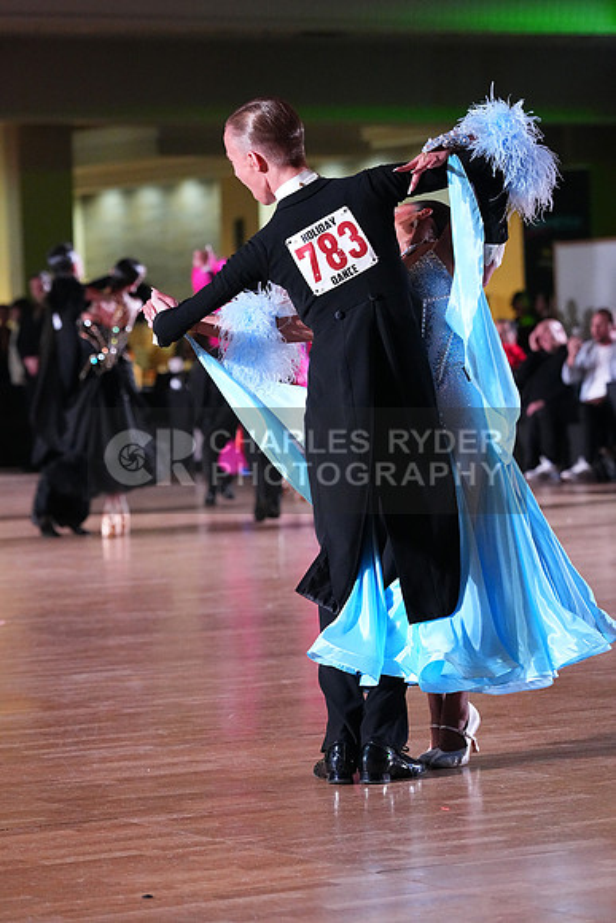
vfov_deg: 15.2
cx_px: 308
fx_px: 3463
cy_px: 462
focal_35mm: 135
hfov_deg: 10.2
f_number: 5
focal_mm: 135
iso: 10000
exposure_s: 1/400
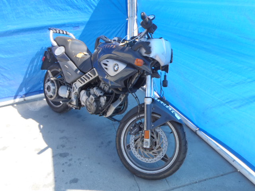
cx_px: 128
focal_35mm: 28
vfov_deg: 49.7
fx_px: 206
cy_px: 96
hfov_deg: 63.4
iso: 80
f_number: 4.5
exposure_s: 1/160
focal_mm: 5
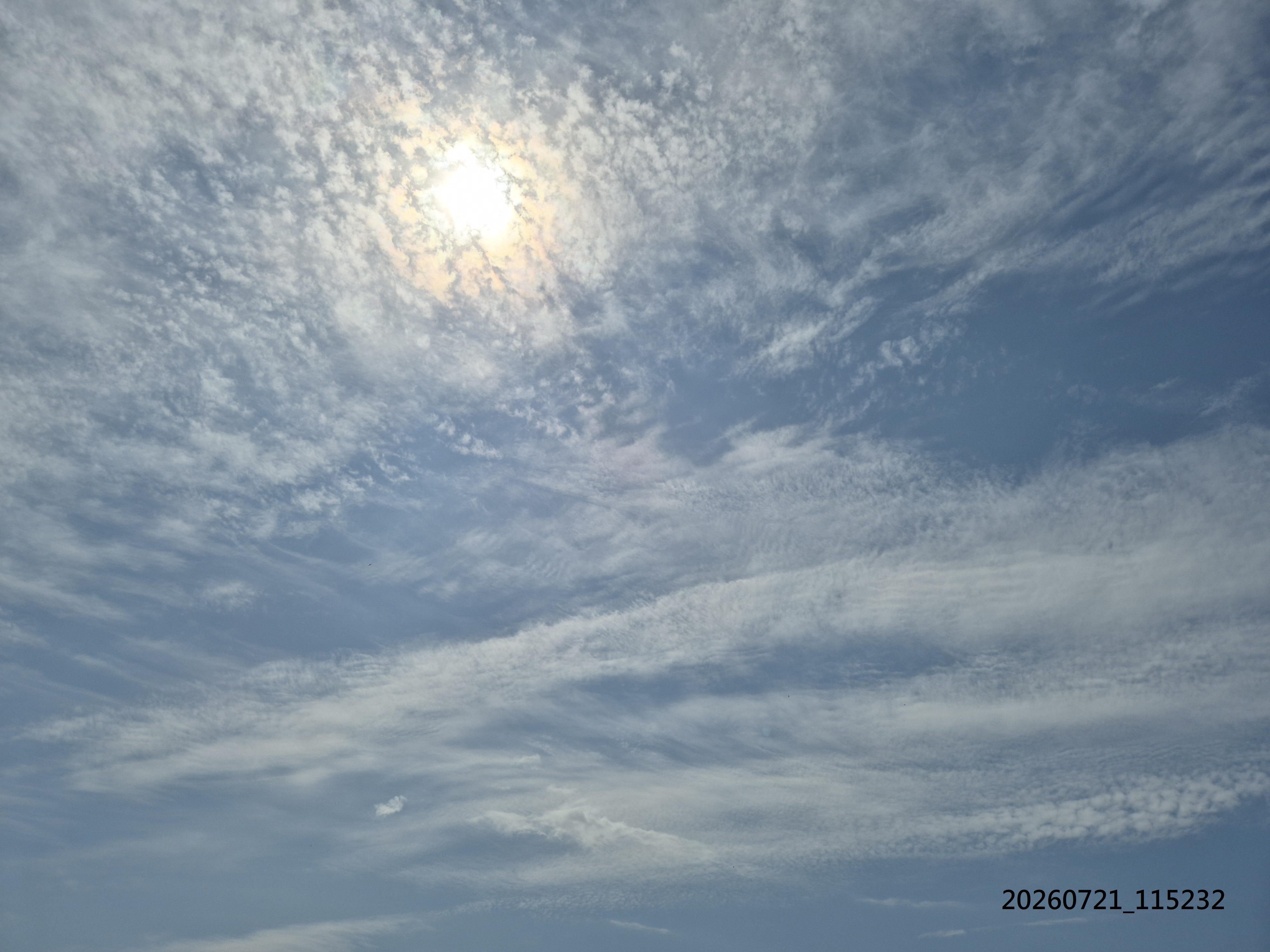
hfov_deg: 73.9
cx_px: 635
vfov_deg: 58.9
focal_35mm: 23
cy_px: 476
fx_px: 844
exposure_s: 1/22336
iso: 25
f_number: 1.8
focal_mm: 5.4
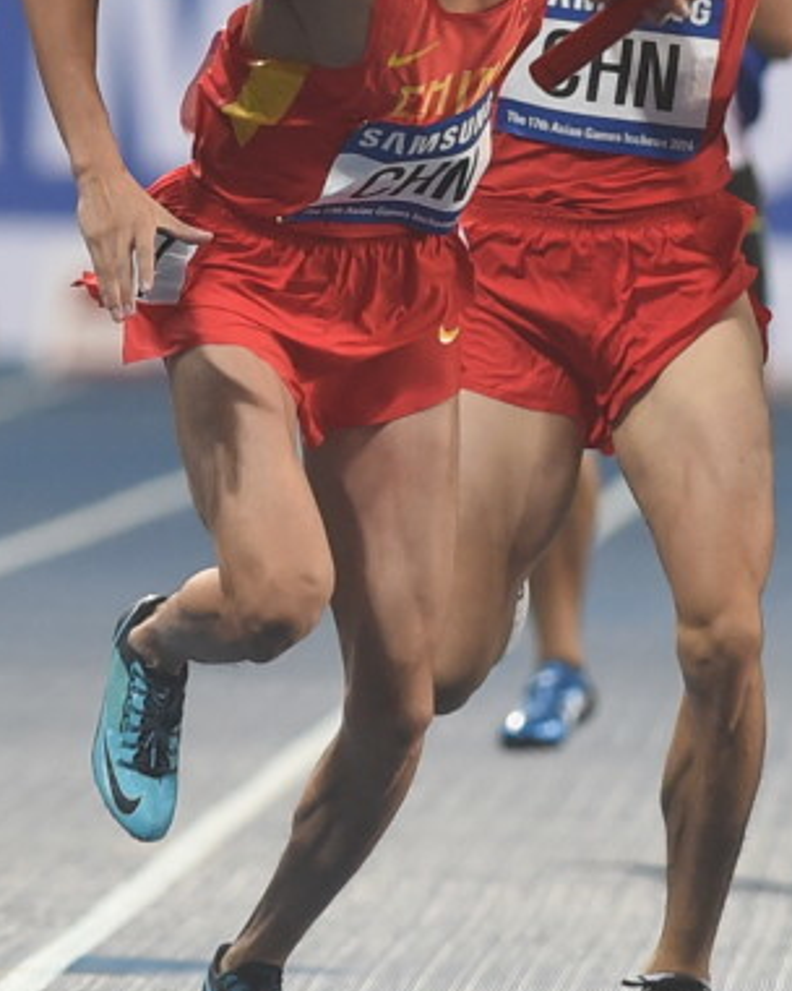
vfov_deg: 2.7
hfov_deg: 2.2
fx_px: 20627
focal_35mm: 704
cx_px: 891
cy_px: 312
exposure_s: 1/1000
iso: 2000
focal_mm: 300
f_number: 4
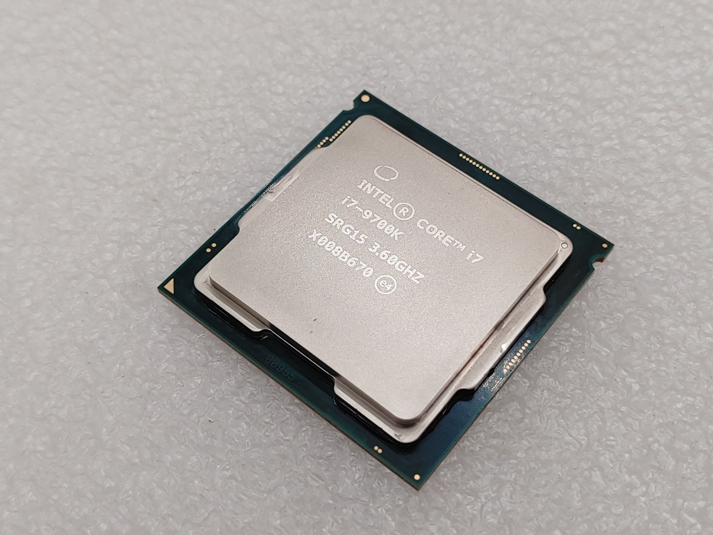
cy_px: 268
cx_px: 356
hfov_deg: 41.2
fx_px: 947
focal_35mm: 46
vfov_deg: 31.5
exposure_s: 1/251
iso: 50
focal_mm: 4.36
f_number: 1.8
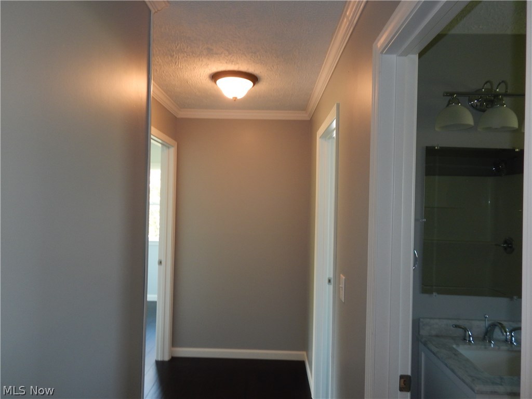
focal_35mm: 22
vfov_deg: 61.1
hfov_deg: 76.4
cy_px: 200
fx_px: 338
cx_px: 266
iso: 180
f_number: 3
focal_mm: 4
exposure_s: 1/30
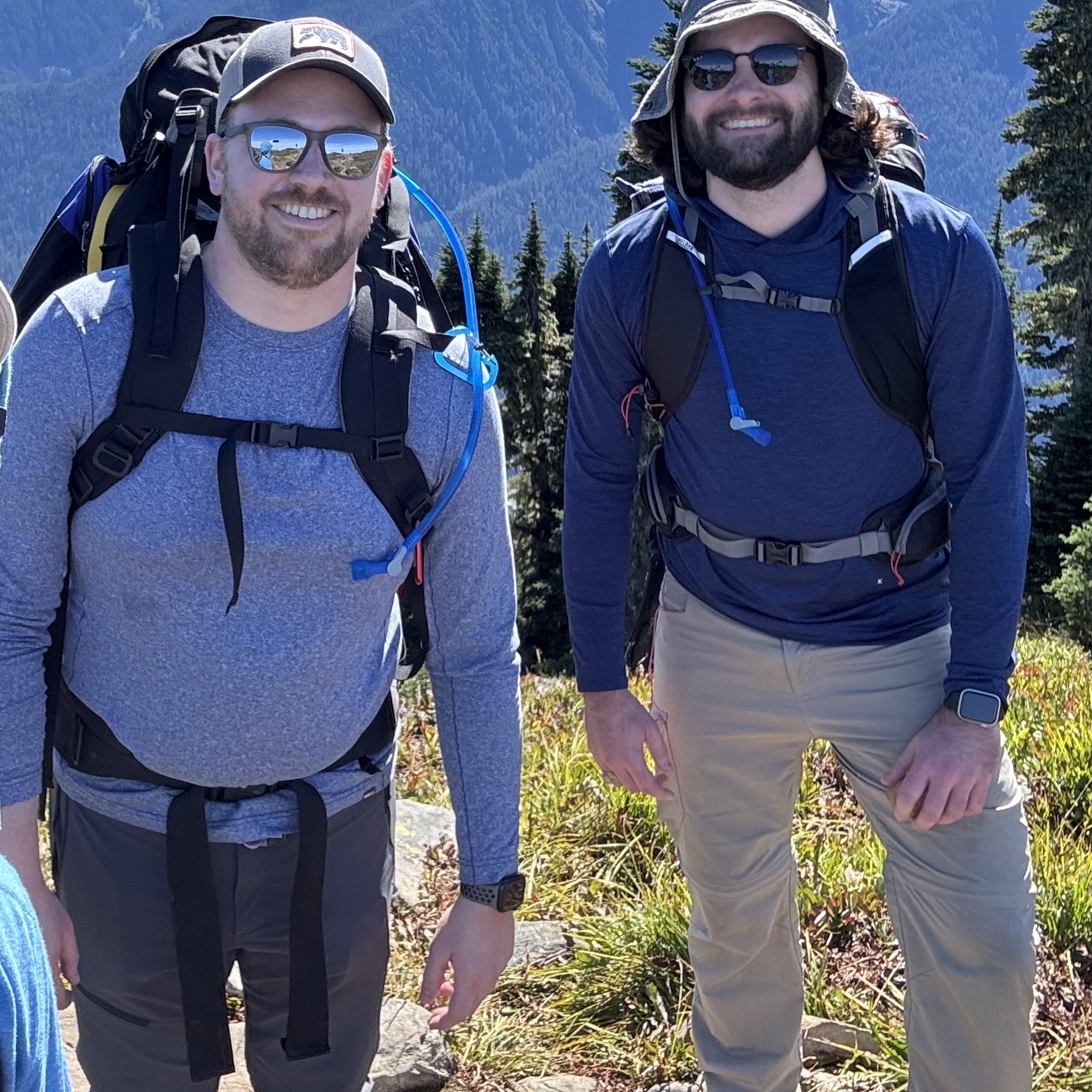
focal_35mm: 46
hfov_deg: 36.2
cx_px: 327
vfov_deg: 36.0
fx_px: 1642
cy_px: 285
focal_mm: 2.69
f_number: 1.9
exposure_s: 1/320
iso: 25
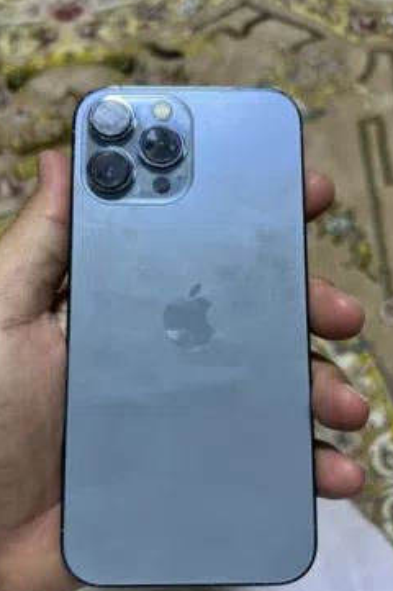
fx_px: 492
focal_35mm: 30
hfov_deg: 43.5
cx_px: 187
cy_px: 301
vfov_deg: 62.0
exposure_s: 1/100
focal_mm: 5.7
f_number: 1.5
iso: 125
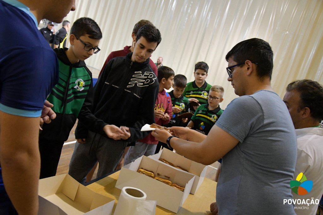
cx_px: 162
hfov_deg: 53.1
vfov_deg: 36.8
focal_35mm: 36
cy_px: 108
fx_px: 323
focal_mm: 24
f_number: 3.8
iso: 3200
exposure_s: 1/80
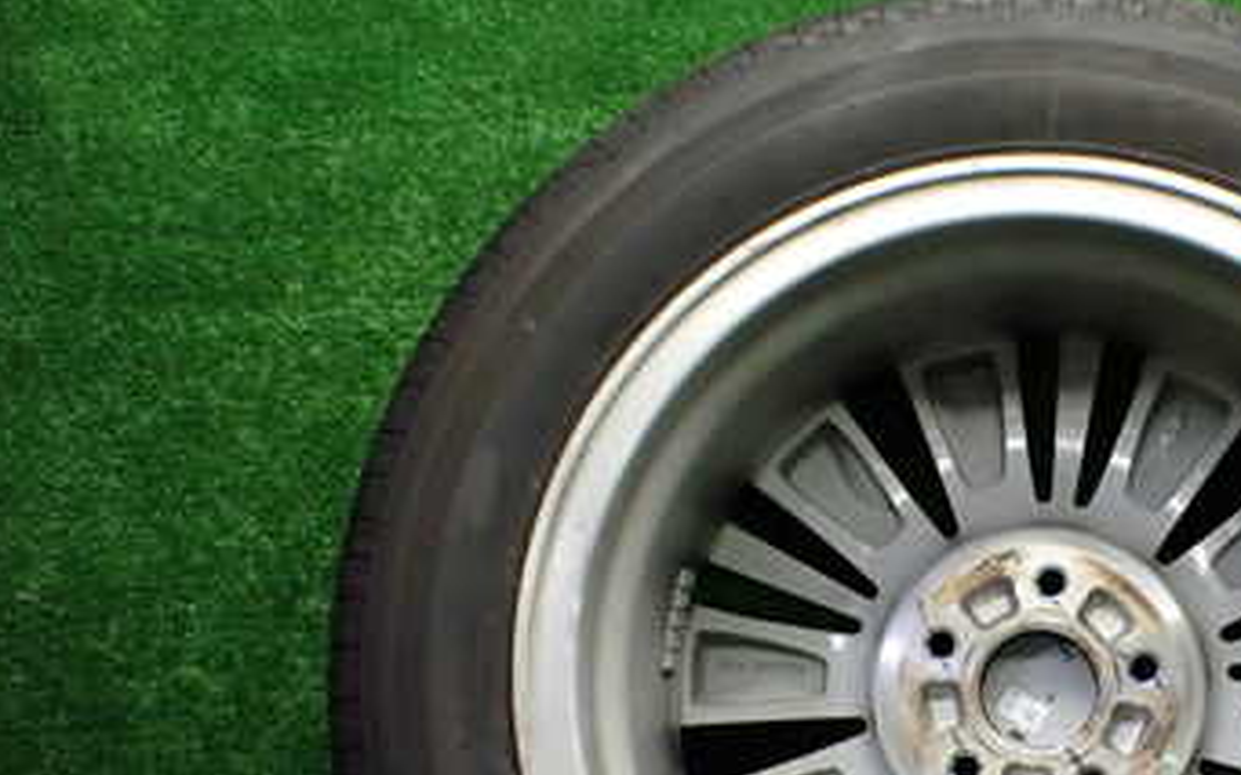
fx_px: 1894
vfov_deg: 22.7
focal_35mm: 56
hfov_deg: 34.8
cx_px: 1044
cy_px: 666
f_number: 2.3
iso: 500
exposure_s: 1/125
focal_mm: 5.4
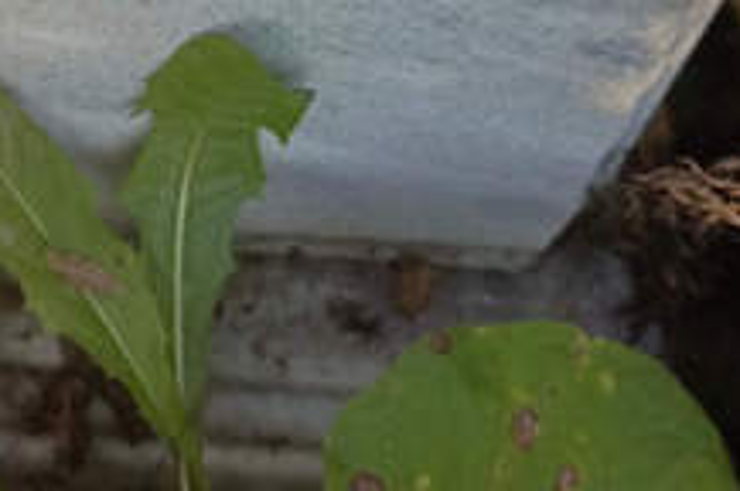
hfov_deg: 20.7
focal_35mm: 96
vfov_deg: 13.1
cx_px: 48
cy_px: -341
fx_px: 1970
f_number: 1.69
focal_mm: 4.76
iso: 113
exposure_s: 1/417
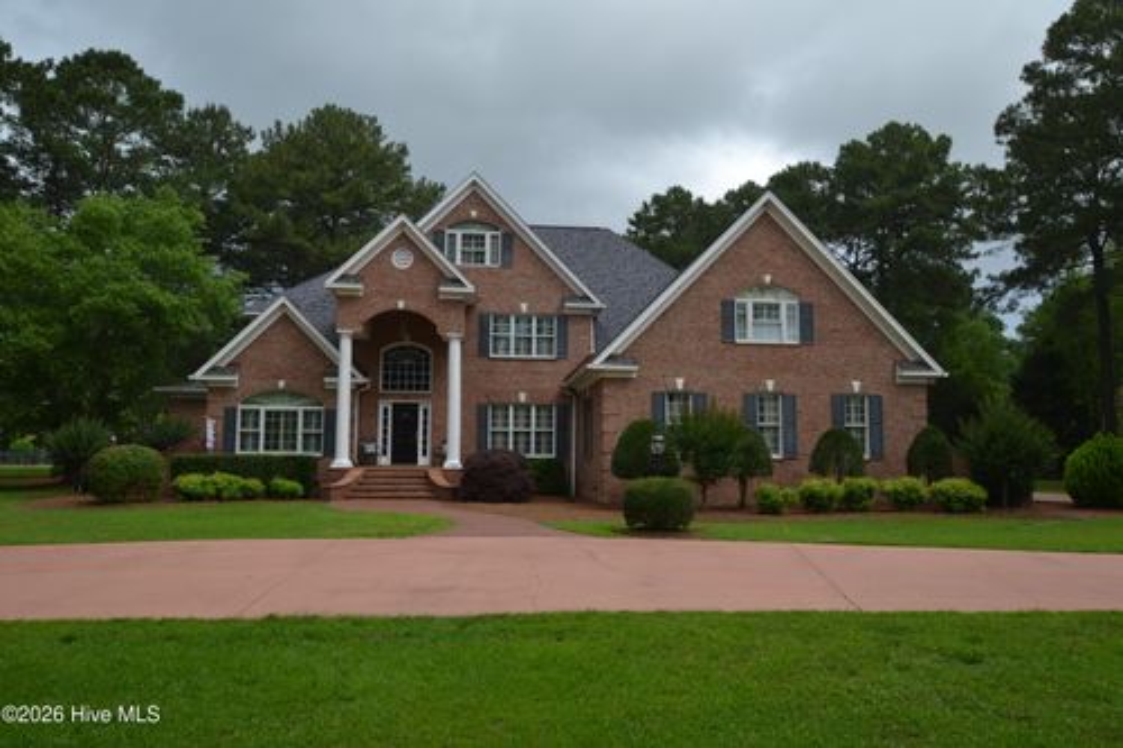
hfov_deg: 73.8
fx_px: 748
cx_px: 562
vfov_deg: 53.1
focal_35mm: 24
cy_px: 374
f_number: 7.1
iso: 100
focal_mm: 16
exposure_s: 1/200
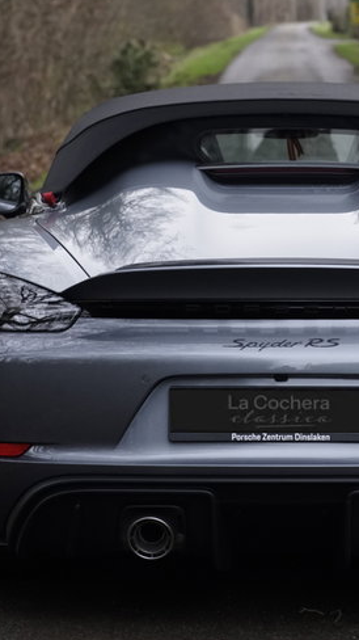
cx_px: 280
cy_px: 230
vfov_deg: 11.5
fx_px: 3169
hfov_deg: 6.5
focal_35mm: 187
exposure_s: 1/125
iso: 1600
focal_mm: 85
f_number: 4.5
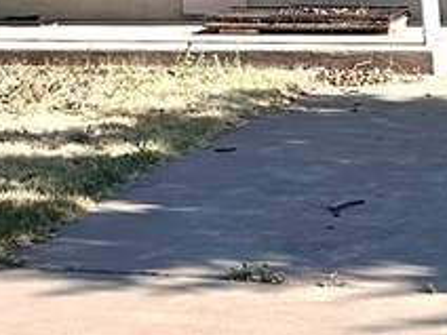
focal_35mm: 145
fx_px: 1872
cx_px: 0
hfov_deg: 13.4
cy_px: -339
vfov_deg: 9.5
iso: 80
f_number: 1.78
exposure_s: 1/2809
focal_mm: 6.86
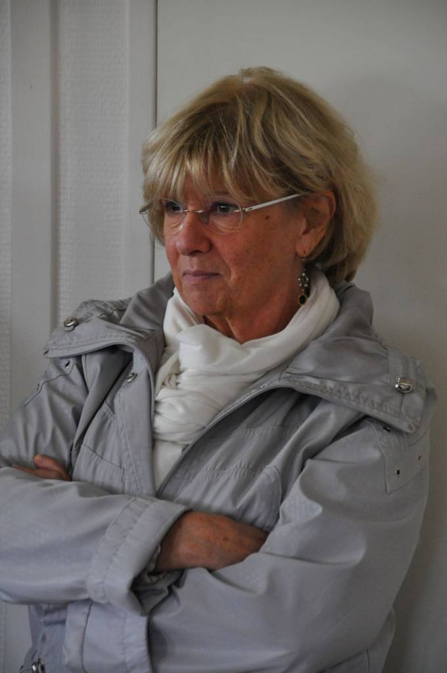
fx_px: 3501
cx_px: 224
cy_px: 336
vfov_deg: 11.0
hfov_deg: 7.3
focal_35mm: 188
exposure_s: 1/80
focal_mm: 125
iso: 1600
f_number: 5.6
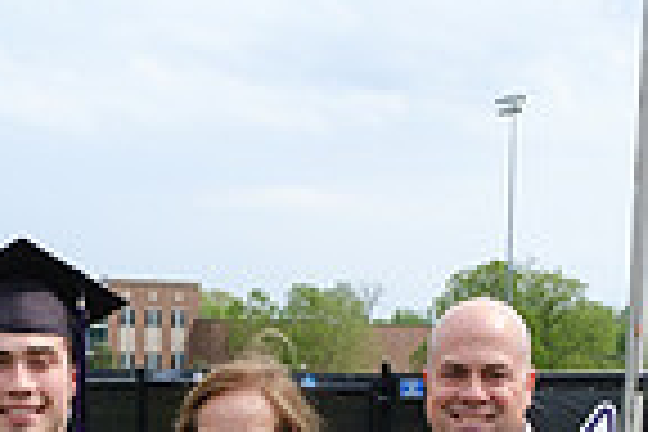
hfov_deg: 20.3
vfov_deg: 12.5
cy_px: 780
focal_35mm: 100
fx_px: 1800
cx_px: 161
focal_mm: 16
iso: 400
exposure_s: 1/250
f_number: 10
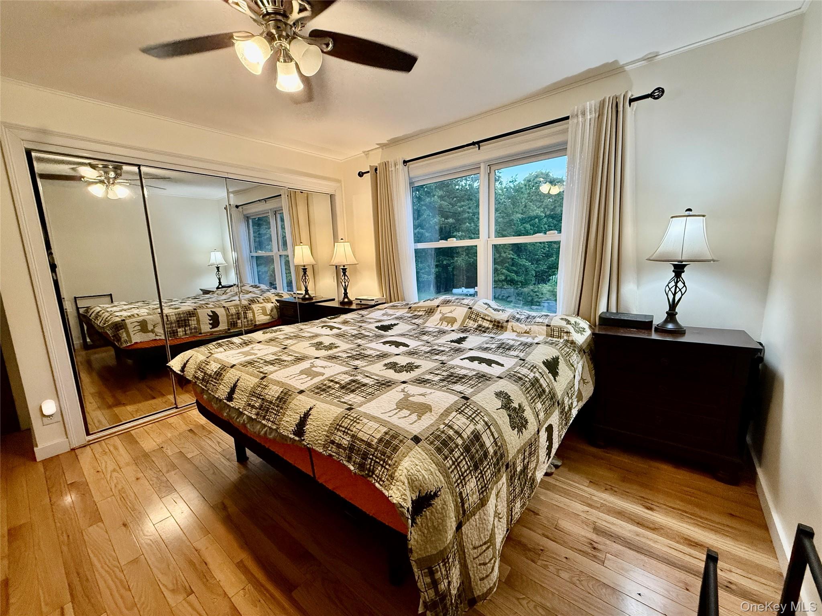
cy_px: 308
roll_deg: +2.4
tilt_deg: -8.0
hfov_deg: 102.1
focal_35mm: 14
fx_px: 332
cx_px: 411
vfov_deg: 85.7
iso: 400
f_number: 2.2
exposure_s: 1/120
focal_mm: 2.22
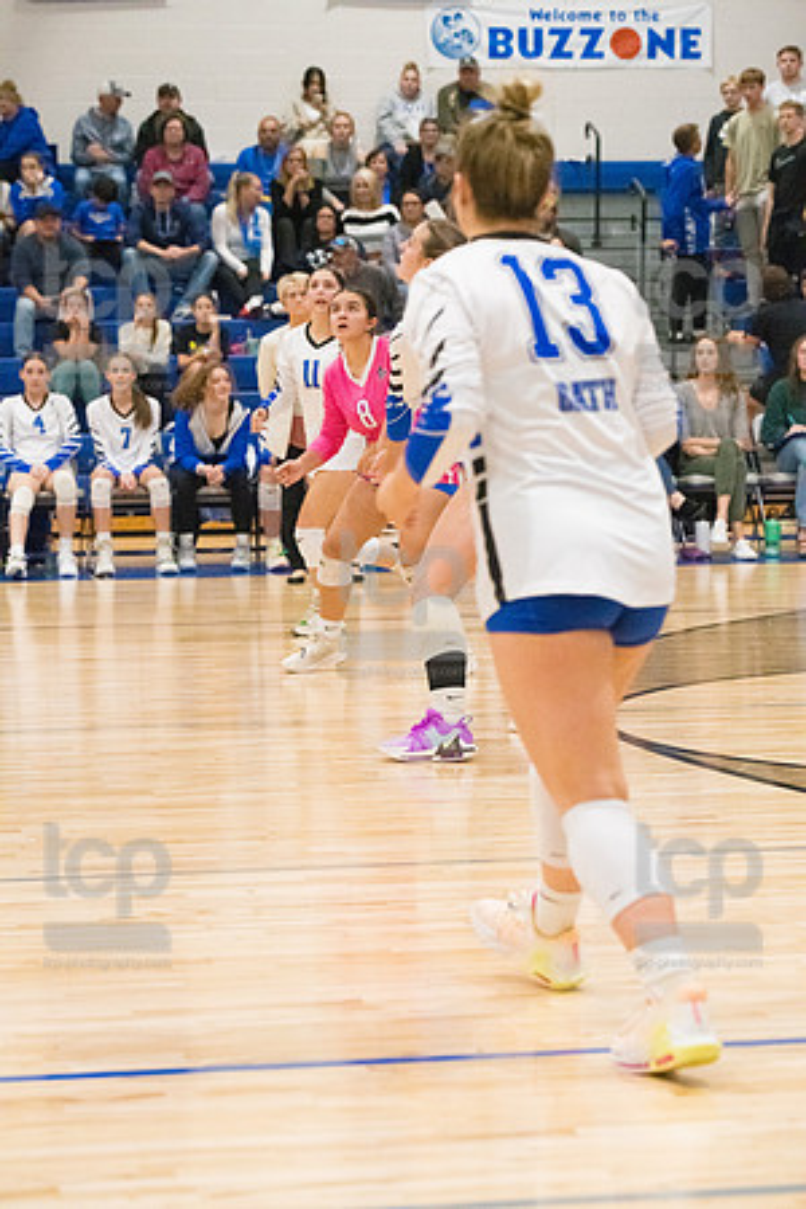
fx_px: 3358
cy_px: 604
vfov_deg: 20.4
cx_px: 403
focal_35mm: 100
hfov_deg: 13.7
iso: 10000
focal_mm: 100
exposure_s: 1/1600
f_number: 4.5
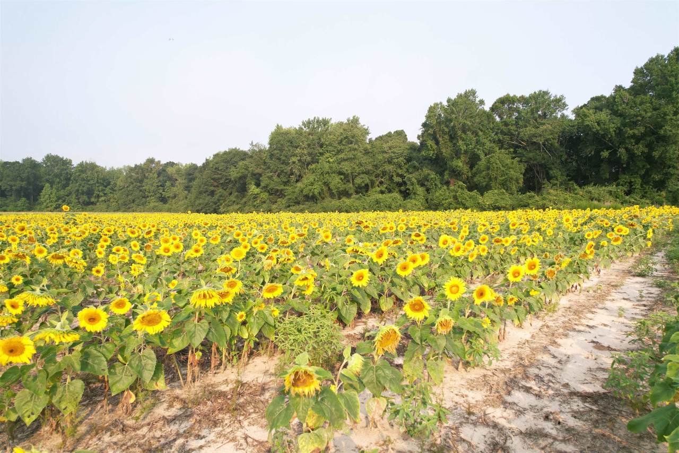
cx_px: 340
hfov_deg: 78.6
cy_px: 226
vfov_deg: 57.2
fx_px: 415
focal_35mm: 22
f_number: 2.8
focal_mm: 8.38
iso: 100
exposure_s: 1/500
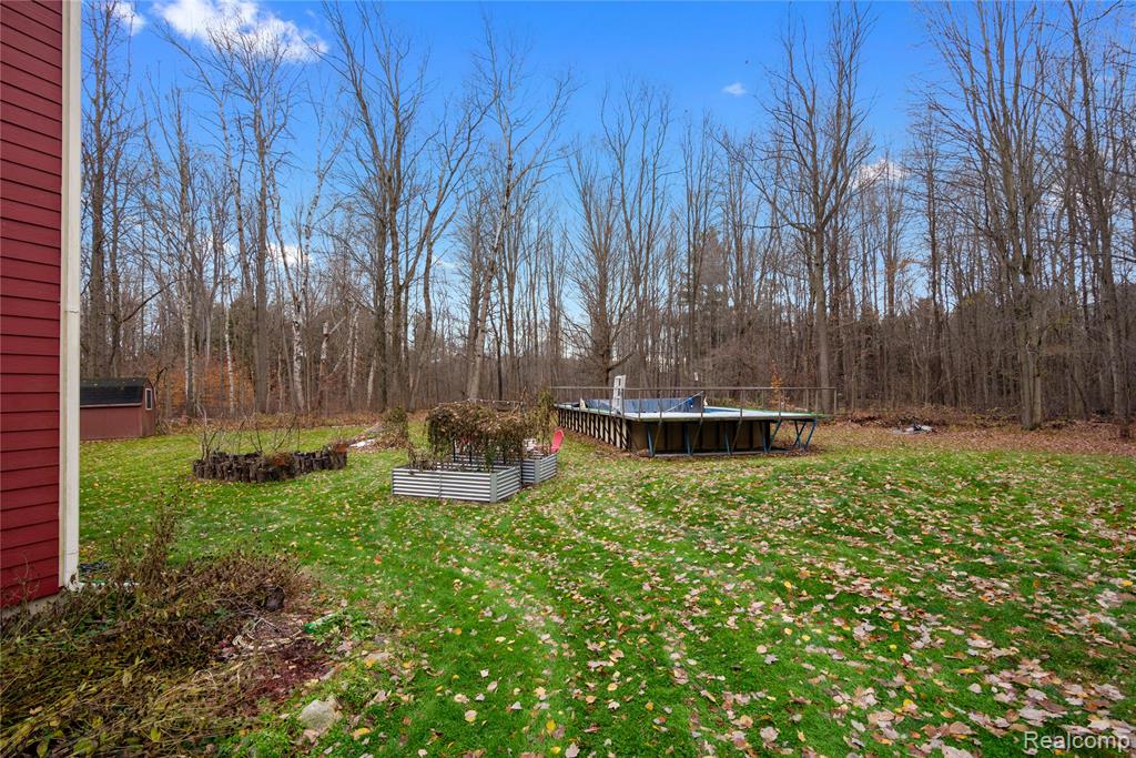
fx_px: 947
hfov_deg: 61.9
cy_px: 379
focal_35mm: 30
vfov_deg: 43.6
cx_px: 568
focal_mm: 30
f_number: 9
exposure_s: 1/50
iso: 400
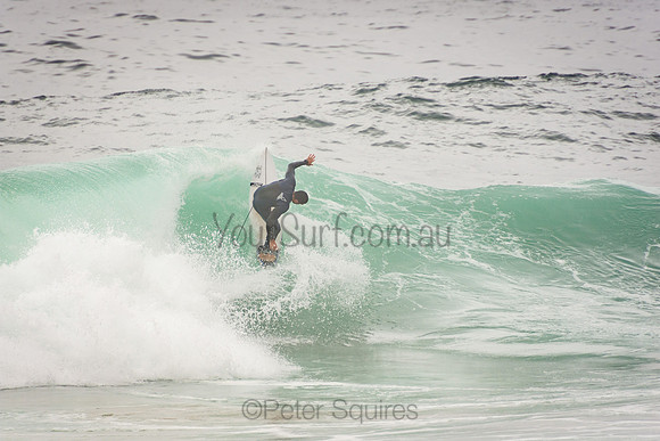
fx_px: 11002
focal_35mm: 600
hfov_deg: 3.4
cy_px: 220
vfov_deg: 2.3
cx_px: 330
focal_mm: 400
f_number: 5.6
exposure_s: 1/1250
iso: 250
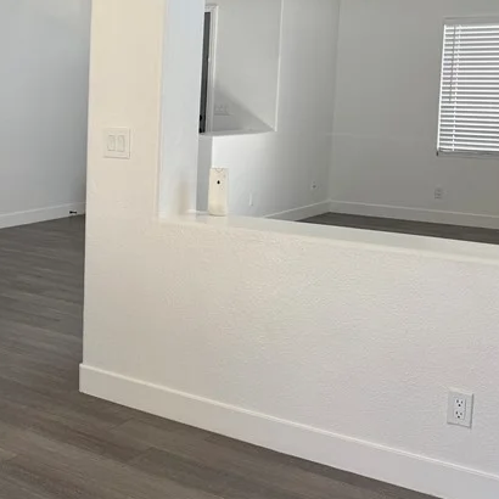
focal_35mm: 53
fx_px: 864
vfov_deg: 32.0
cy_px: 170
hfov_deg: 29.5
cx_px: -29
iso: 80
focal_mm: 6.76
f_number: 1.78
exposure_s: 1/367
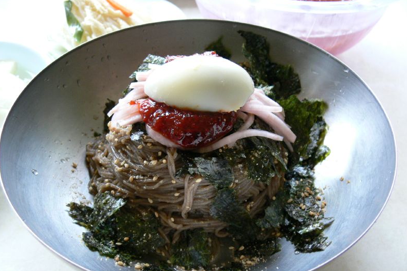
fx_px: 418
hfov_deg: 51.9
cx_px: 201
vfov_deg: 35.9
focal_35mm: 37
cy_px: 151
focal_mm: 7.4
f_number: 2.8
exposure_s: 1/30
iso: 200
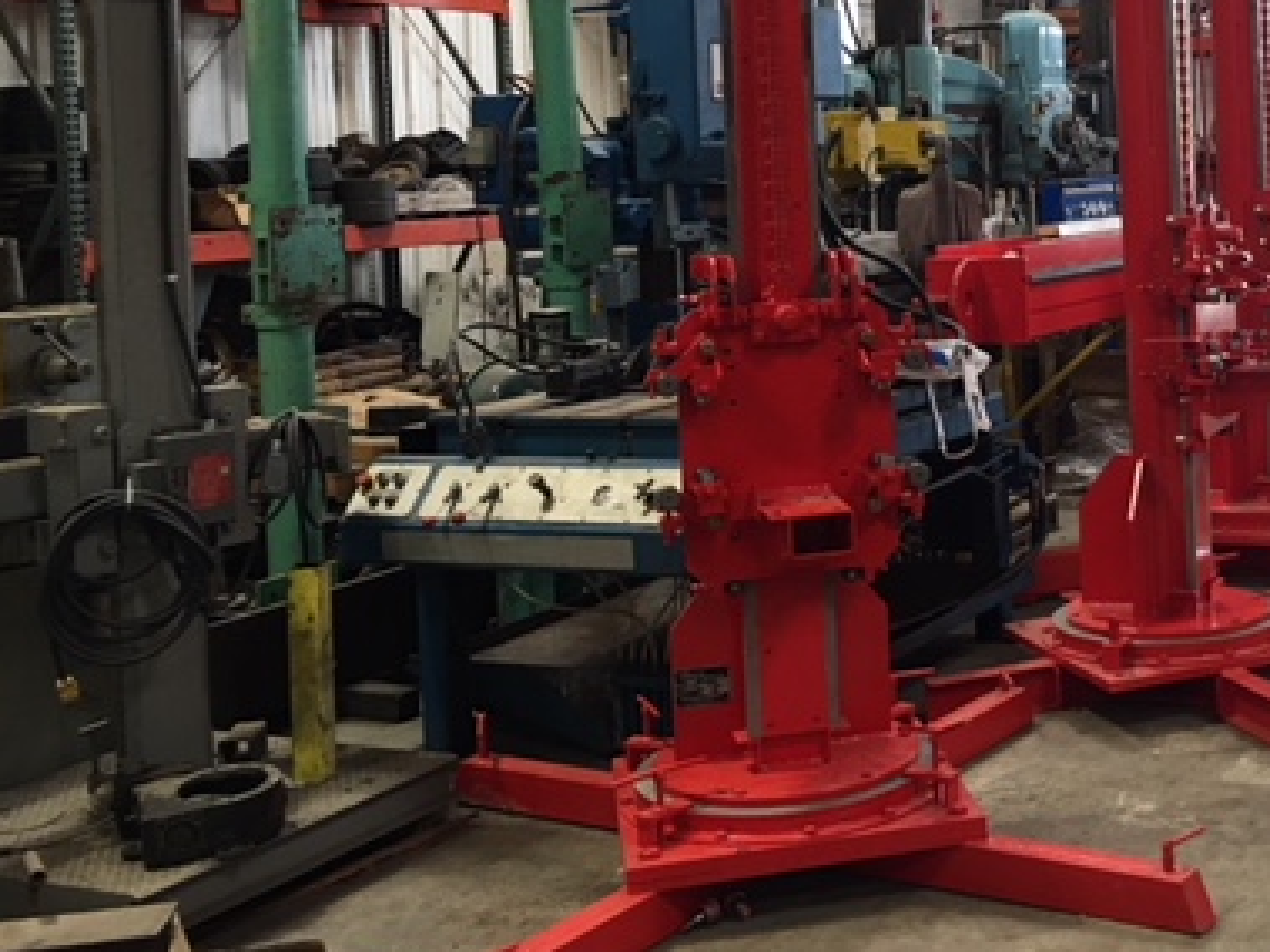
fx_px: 1797
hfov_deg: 37.2
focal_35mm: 49
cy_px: 215
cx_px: 1066
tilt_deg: -1.3
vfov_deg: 29.1
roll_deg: +2.3
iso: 40
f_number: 2.2
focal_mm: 4.15
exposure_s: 1/30
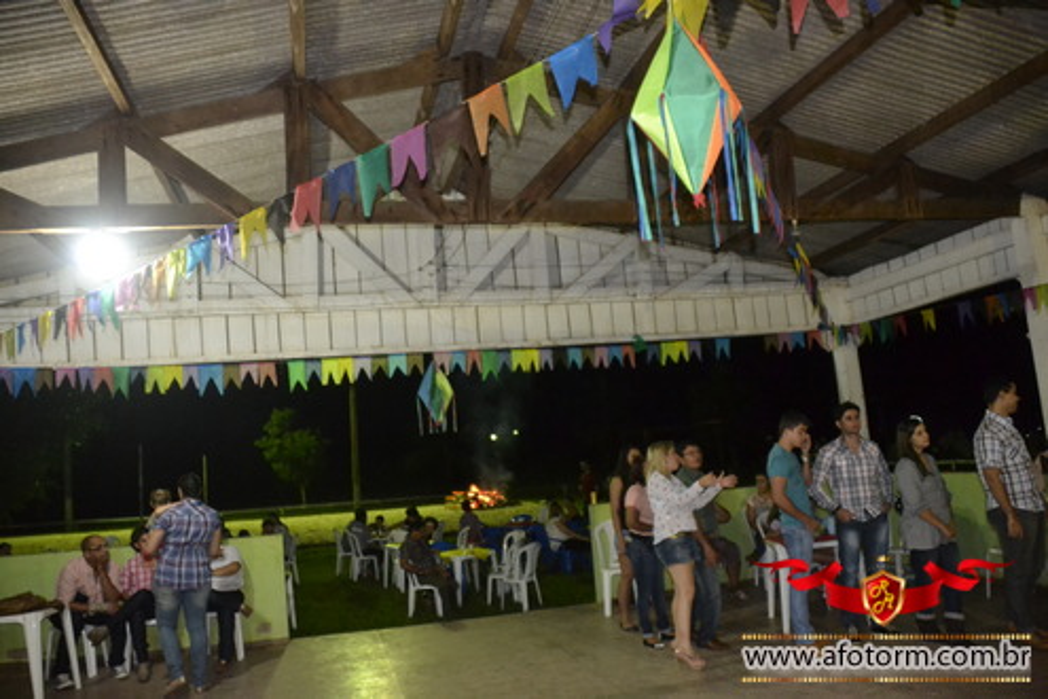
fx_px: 873
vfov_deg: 43.6
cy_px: 350
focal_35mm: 30
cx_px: 524
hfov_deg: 61.9
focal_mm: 20
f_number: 3.5
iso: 3200
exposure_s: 1/60
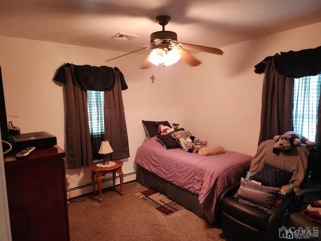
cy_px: 120
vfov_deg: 58.9
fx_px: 213
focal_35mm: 23
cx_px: 160
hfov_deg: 73.9
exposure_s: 1/60
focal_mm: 6.4
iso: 640
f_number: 1.8
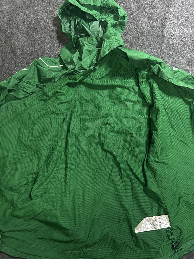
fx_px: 194
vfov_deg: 67.3
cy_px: 130
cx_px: 97
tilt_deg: -63.0
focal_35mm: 26
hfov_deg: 53.1
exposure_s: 1/50
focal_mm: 5.7
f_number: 1.5
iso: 500
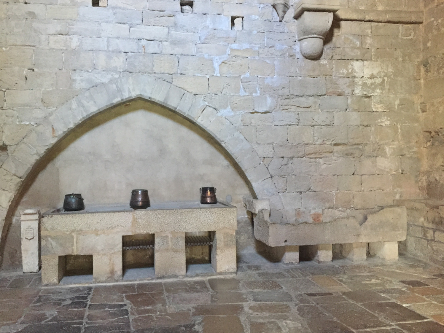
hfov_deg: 58.3
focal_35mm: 31
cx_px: 208
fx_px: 398
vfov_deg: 45.4
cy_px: 165
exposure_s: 1/17
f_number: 2.2
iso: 320
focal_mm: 4.15
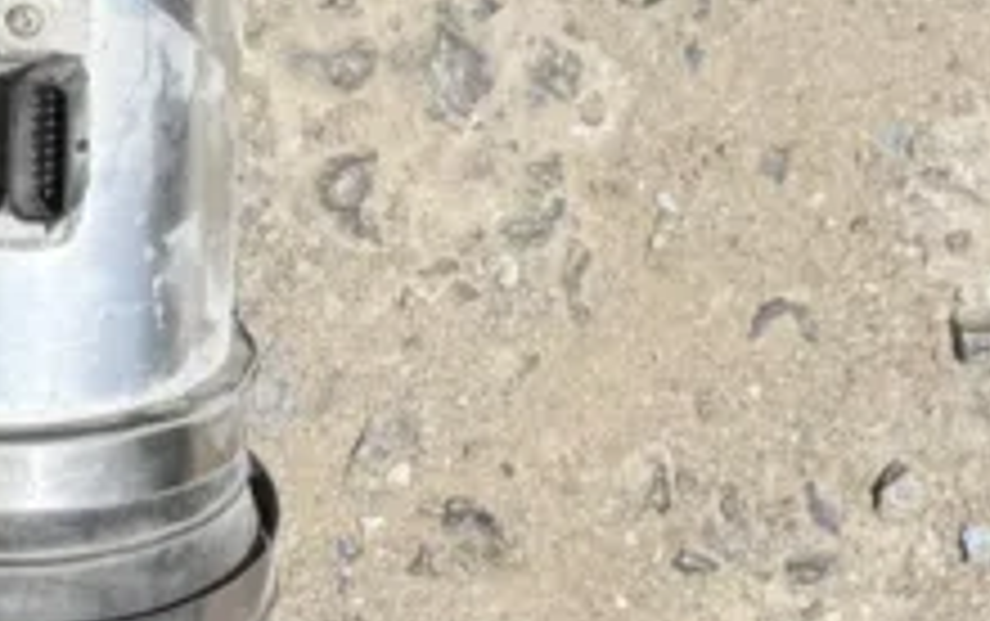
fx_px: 1999
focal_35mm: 74
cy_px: 86
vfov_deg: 17.4
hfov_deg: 27.4
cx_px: 243
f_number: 1.78
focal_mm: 6.76
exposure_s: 1/4405
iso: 100
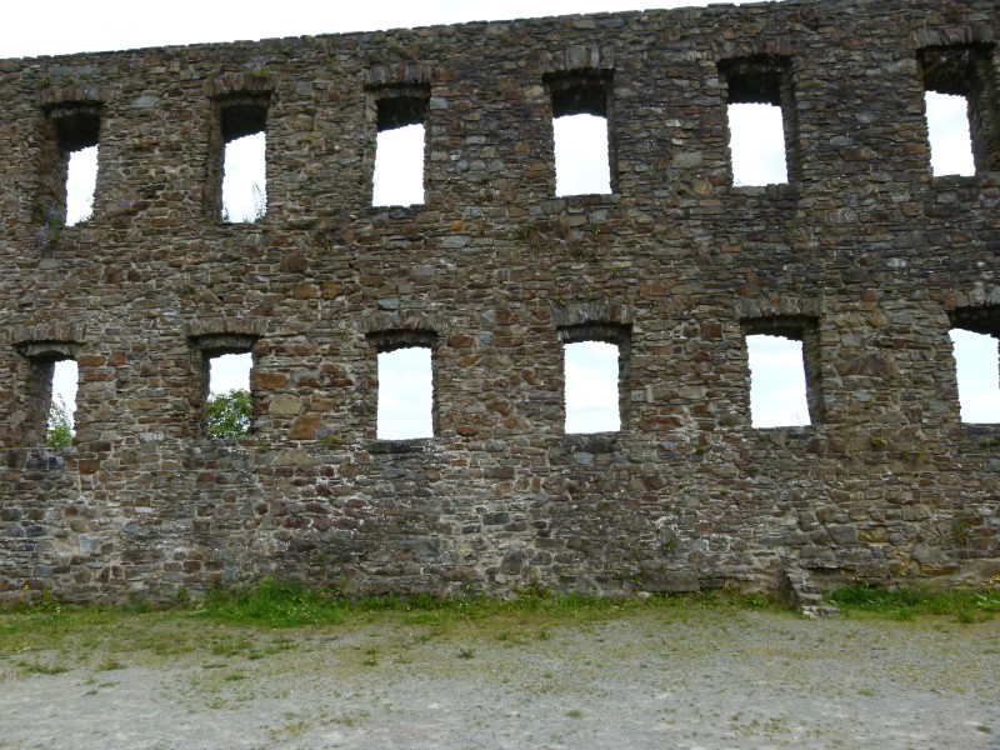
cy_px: 375
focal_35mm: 25
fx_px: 722
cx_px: 500
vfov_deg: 54.9
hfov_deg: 69.4
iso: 100
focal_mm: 4.5
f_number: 4
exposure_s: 1/500
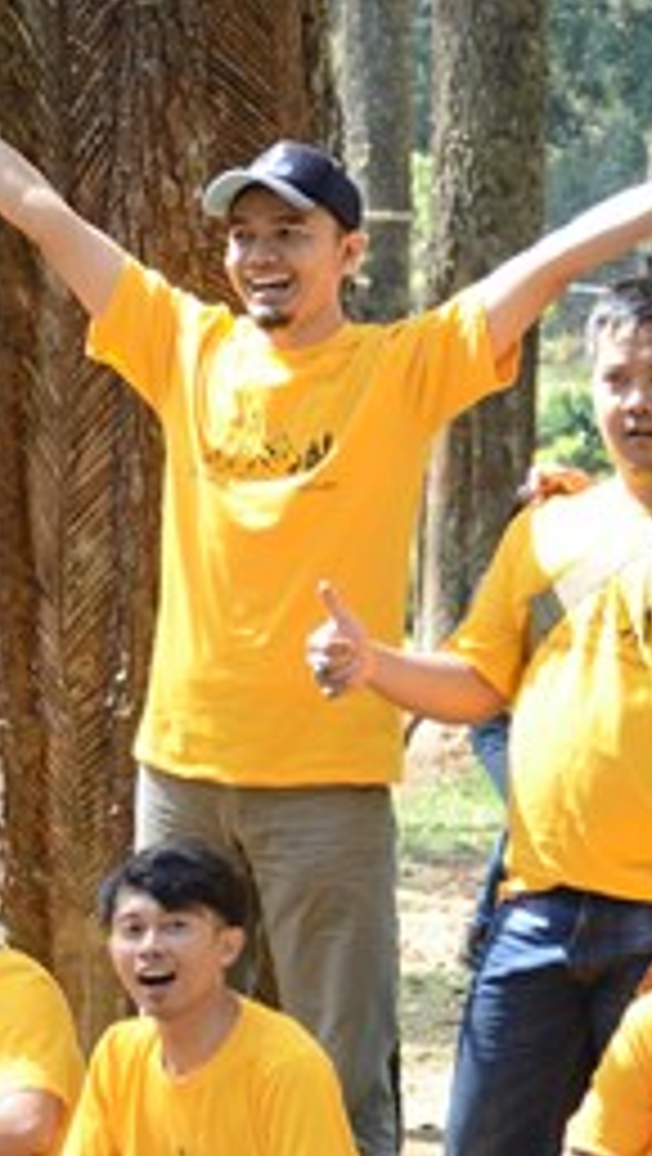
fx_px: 9567
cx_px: -45
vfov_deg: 6.9
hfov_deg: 3.9
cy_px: 684
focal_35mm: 312
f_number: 5.6
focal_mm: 80
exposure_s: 1/160
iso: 400
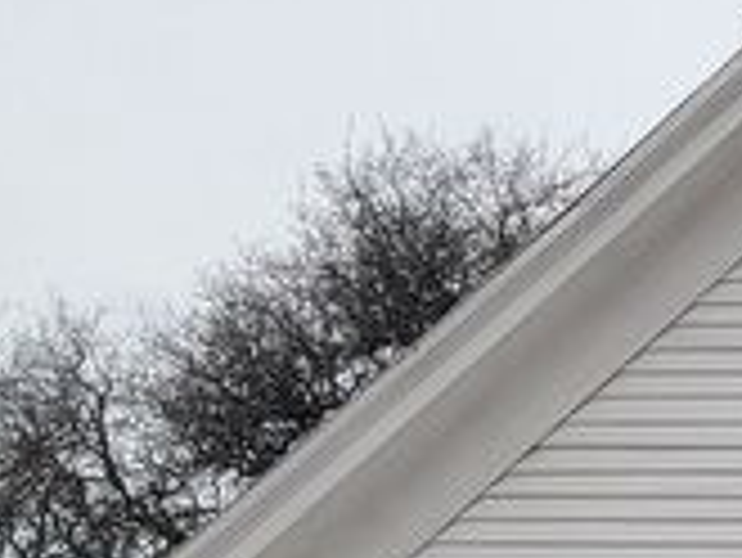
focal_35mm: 126
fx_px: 2703
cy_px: 958
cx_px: 1057
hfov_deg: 14.7
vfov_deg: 11.1
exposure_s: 1/781
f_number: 1.8
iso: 40
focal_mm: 5.4
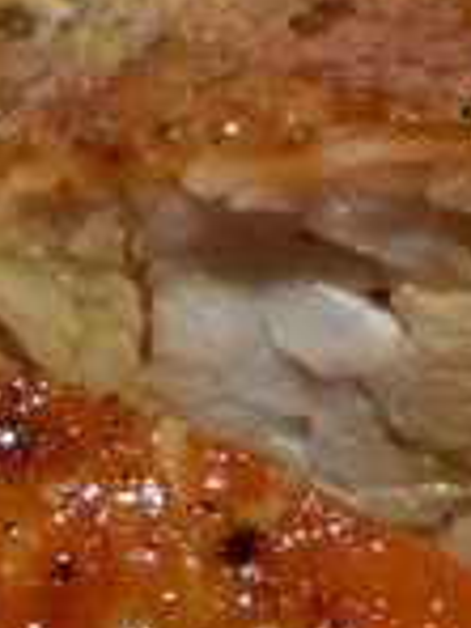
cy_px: 959
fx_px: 5787
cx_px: 1001
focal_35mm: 319
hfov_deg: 4.6
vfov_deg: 6.1
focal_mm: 7.8
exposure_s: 1/60
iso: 320
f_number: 3.2
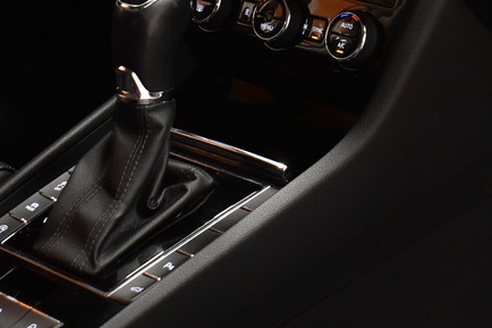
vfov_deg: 12.2
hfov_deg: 17.7
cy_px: 57
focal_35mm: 112
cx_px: 524
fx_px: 1530
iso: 1000
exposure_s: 1/30
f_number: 3.5
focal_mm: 20
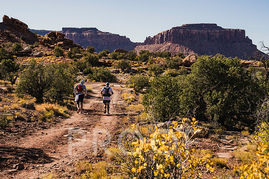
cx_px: 135
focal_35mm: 51
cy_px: 97
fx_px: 384
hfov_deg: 38.6
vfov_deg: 26.3
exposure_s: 1/500
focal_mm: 42
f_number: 5.6
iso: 100
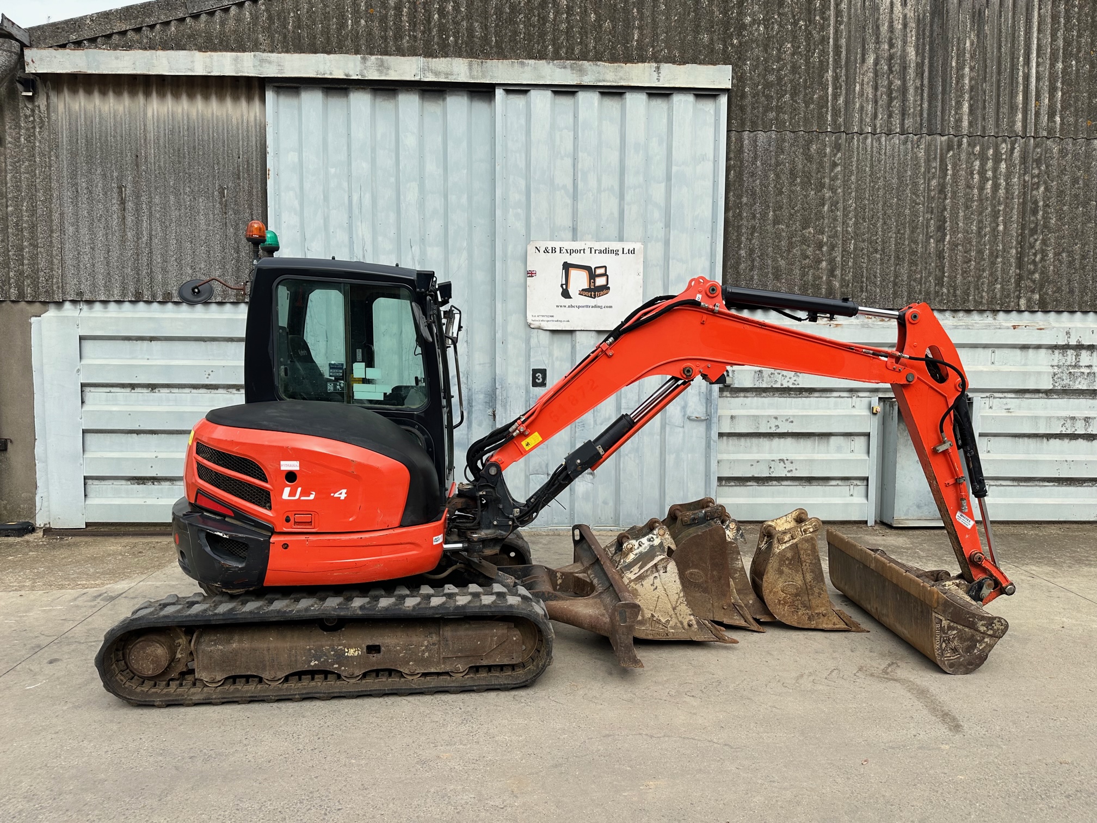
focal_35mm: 24
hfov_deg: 71.6
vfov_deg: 56.8
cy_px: 412
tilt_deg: -5.1
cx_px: 548
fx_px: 761
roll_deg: -0.8
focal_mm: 6.86
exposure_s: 1/2809
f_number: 1.78
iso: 80
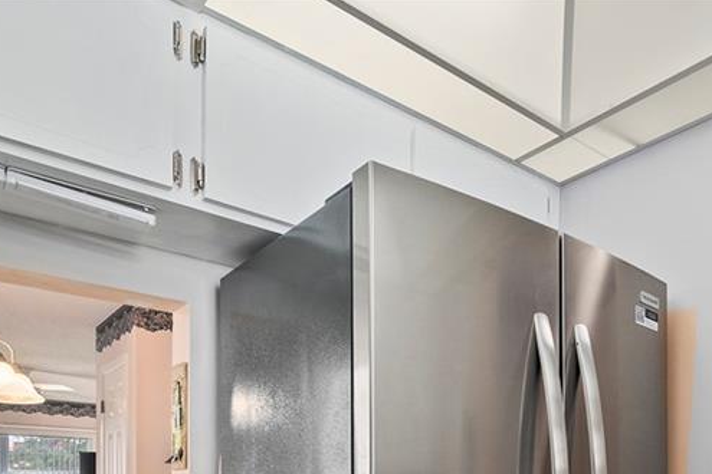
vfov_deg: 37.4
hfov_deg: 57.4
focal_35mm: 31
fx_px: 613
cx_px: 531
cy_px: 484
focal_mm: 10
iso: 250
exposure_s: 1/6
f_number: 8
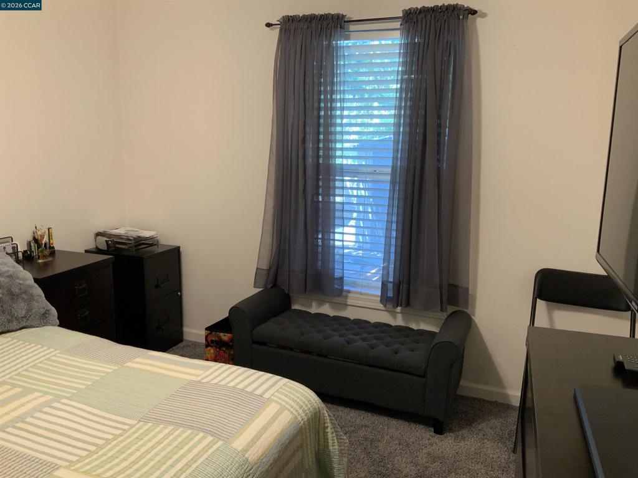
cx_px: 319
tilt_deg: -12.5
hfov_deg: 61.7
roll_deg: -0.2
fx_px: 534
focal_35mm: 29
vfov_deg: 48.2
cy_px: 239
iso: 160
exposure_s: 1/60
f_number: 1.8
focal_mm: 3
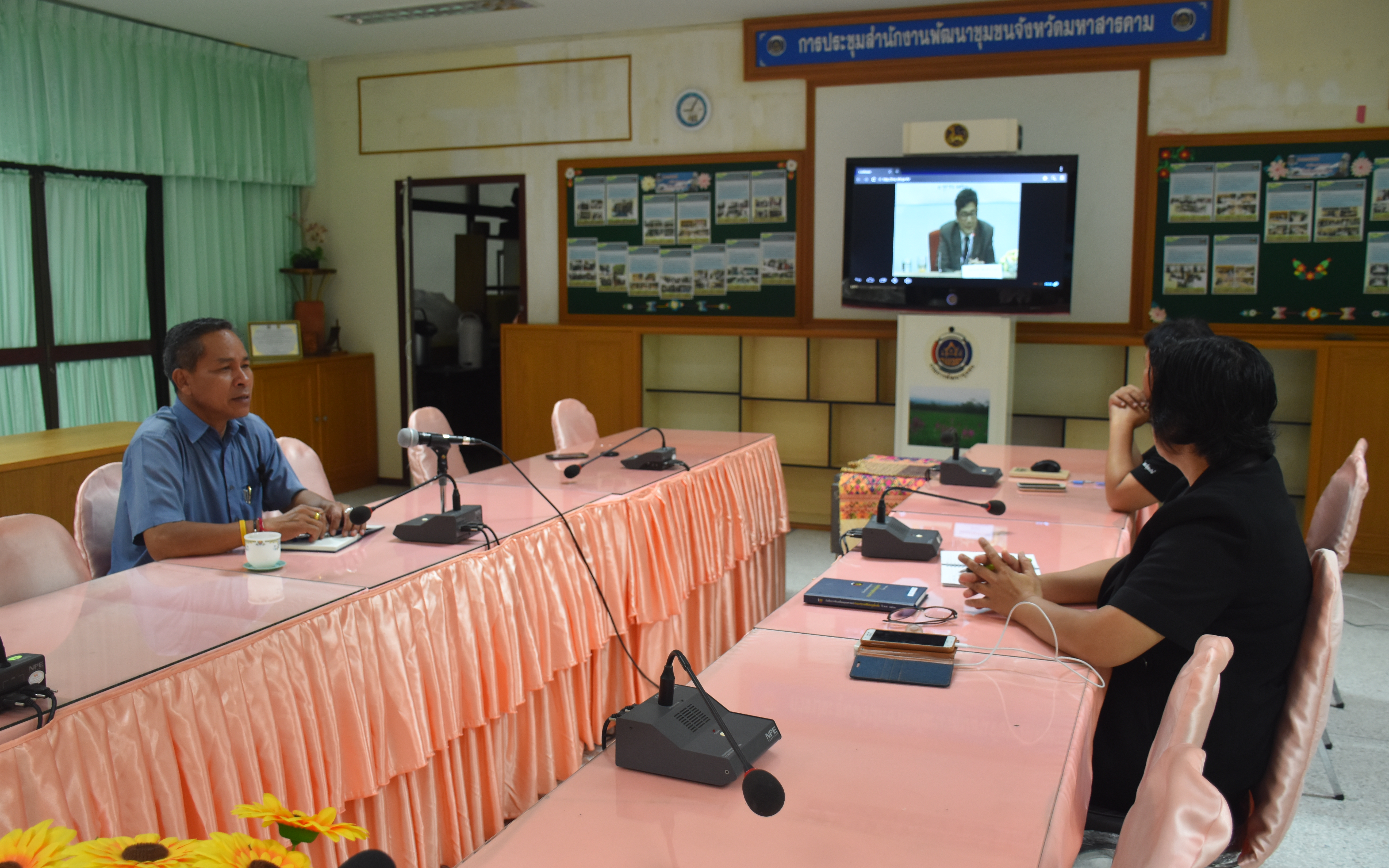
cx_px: 689
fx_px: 1174
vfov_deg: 40.6
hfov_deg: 61.2
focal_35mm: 31
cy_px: 446
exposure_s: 1/60
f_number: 4
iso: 800
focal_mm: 20
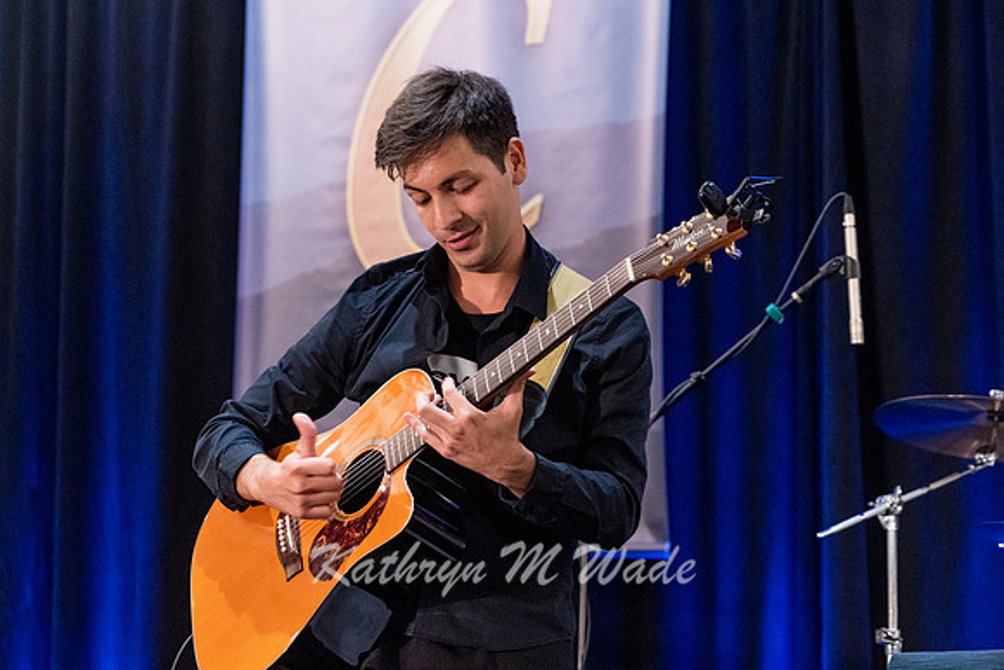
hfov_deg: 16.3
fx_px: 3515
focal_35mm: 126
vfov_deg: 10.9
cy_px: 335
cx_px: 502
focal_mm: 126
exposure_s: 1/160
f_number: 6.3
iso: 8000
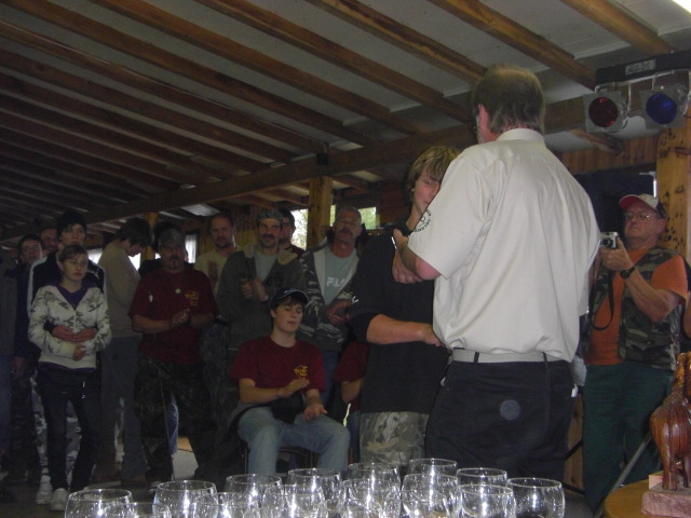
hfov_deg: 40.4
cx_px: 346
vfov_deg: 30.9
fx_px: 938
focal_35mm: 47
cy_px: 259
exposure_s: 1/60
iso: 200
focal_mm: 7.9
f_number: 3.6
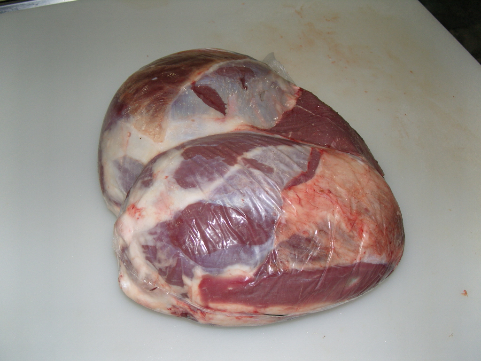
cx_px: 240
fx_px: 528
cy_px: 180
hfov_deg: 49.0
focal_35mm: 38
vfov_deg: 37.7
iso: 80
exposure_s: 1/40
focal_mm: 7.8
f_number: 2.8
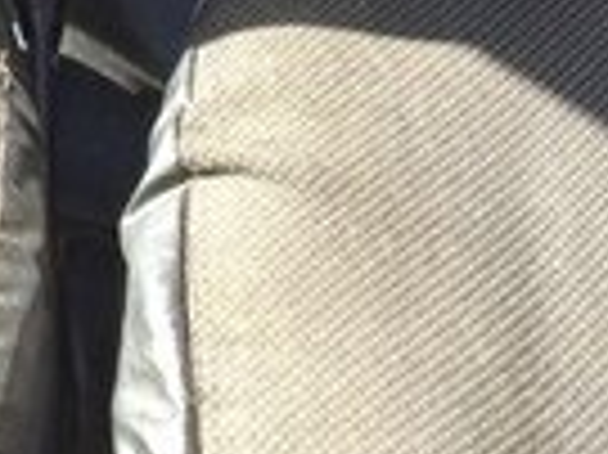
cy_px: -519
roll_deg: +1.9
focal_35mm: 142
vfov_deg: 9.6
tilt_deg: -31.9
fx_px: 2492
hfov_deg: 13.3
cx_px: -257
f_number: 2.2
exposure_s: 1/106
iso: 32
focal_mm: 4.15
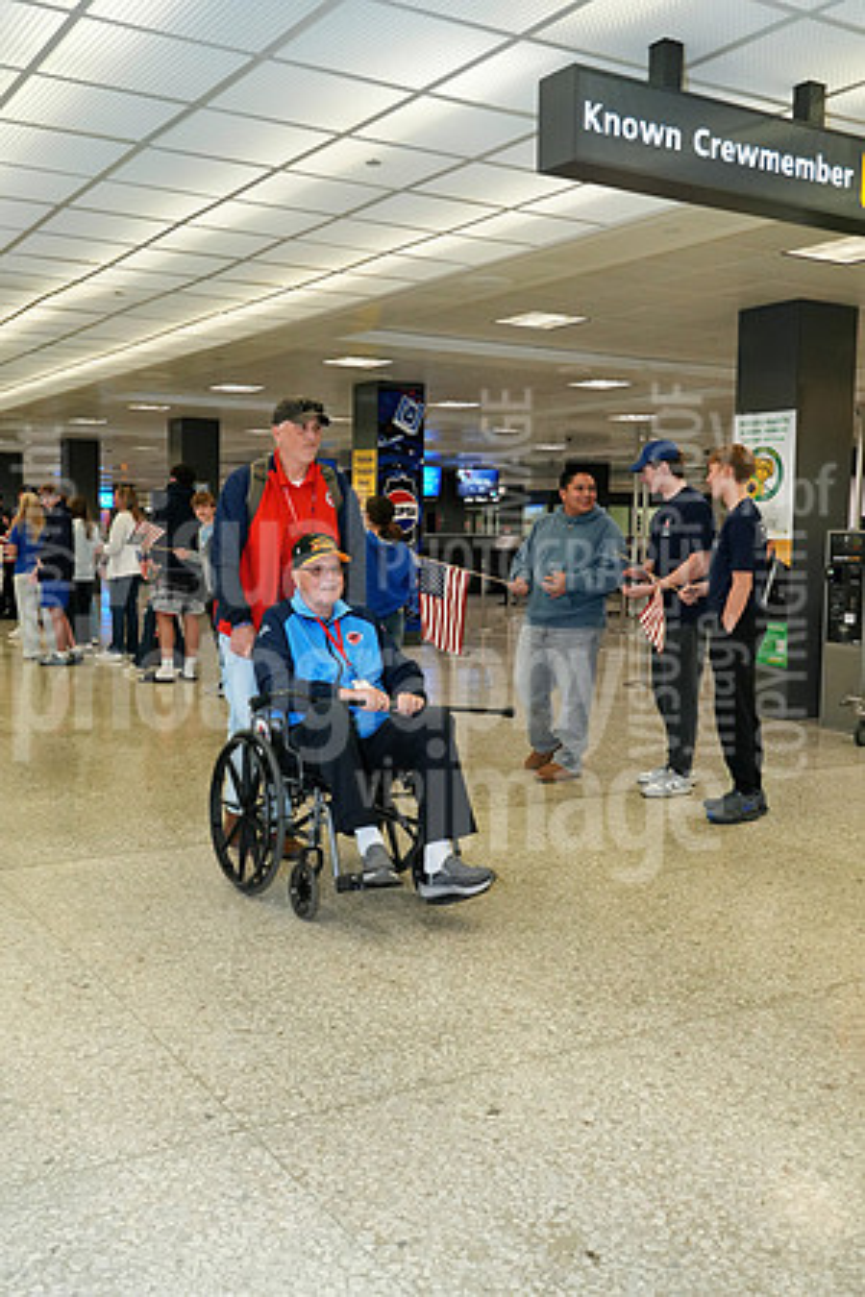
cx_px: 432
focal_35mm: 36
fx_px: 1297
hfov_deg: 36.9
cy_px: 648
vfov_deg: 53.1
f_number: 5.6
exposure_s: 1/100
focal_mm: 24
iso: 2000
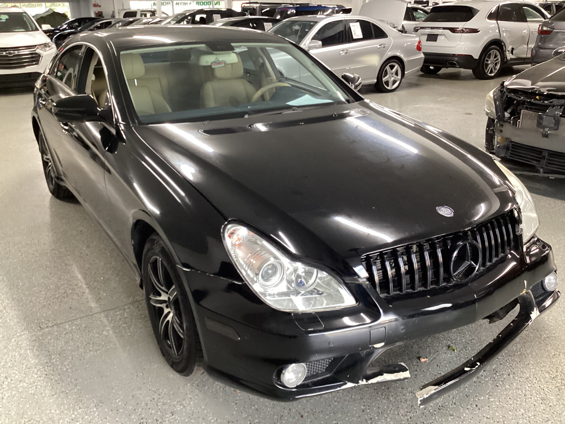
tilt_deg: -22.3
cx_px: 282
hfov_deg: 58.4
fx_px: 506
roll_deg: +0.8
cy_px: 212
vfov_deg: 45.4
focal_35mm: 31
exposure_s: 1/50
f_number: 2.4
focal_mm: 3.3
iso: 400
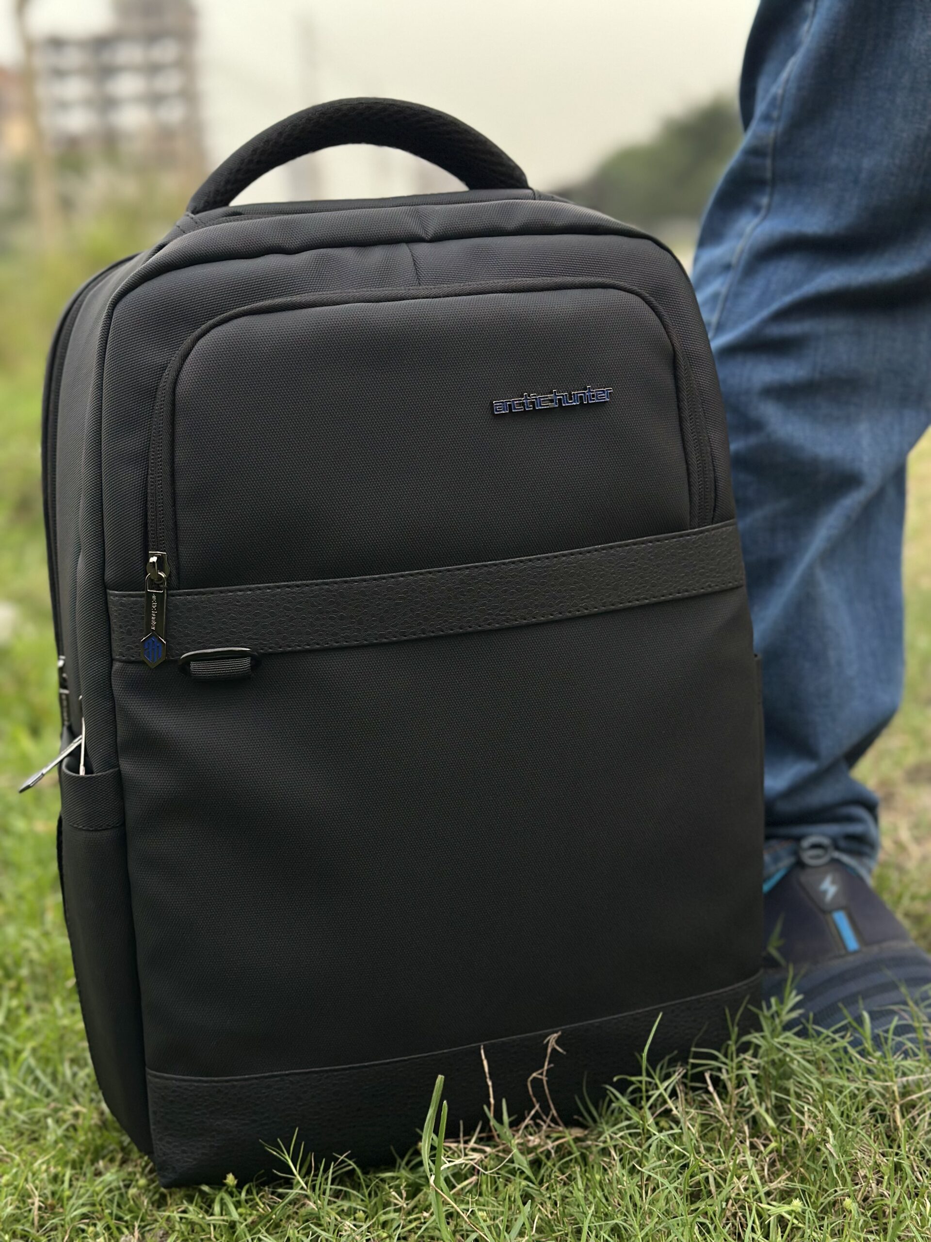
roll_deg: +3.7
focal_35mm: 48
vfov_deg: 39.7
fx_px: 1721
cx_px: 466
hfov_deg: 30.3
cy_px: 621
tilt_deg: -11.8
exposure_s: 1/60
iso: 320
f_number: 1.78
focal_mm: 6.86
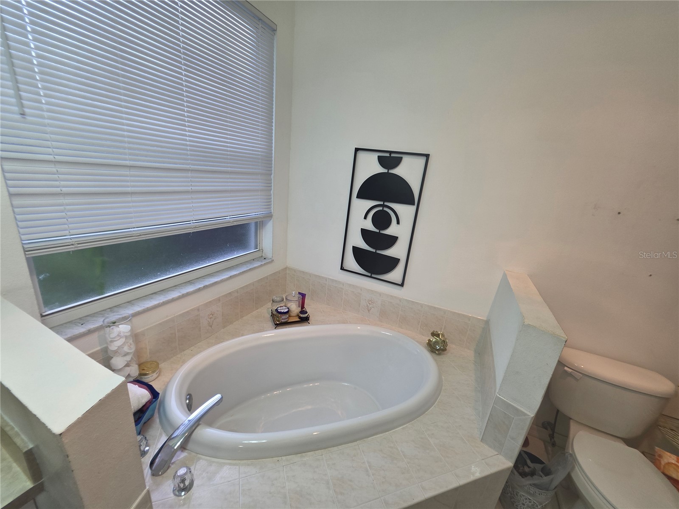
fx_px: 255
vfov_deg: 89.9
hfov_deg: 106.2
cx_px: 340
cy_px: 254
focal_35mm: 13
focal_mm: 2.2
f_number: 1.9
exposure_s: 1/120
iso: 80
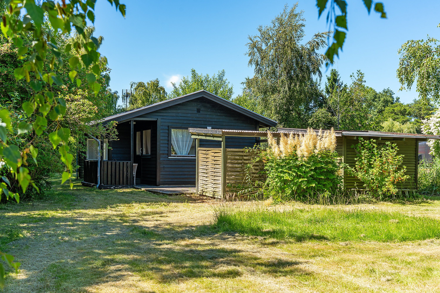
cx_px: 220
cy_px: 146
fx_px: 501
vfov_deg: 32.6
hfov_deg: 47.4
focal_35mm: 41
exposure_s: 1/100
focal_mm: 41
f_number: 8
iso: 200
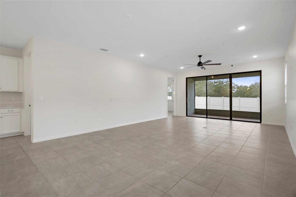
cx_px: 148
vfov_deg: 70.4
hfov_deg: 93.3
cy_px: 98
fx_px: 140
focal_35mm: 17
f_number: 8
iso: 320
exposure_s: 1/2
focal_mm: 17
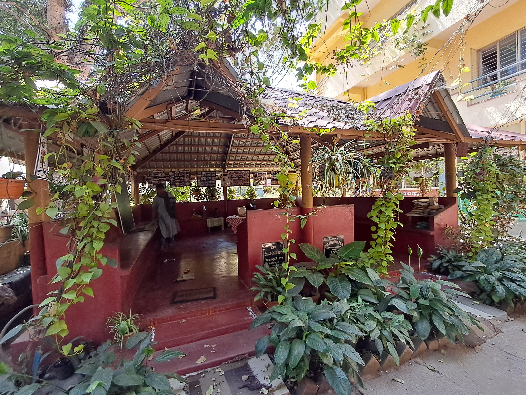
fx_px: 243
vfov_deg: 78.1
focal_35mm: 16
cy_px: 198
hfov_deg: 94.5
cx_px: 263
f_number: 2.2
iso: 64
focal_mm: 1.64
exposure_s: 1/100
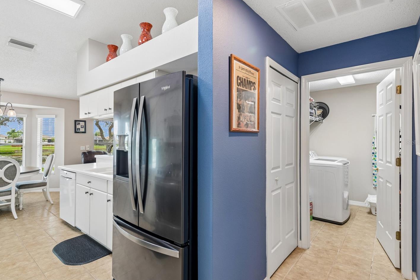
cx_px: 195
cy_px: 142
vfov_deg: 70.4
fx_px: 198
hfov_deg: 93.1
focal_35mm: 17
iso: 100
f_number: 7.1
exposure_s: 1/8
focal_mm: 10
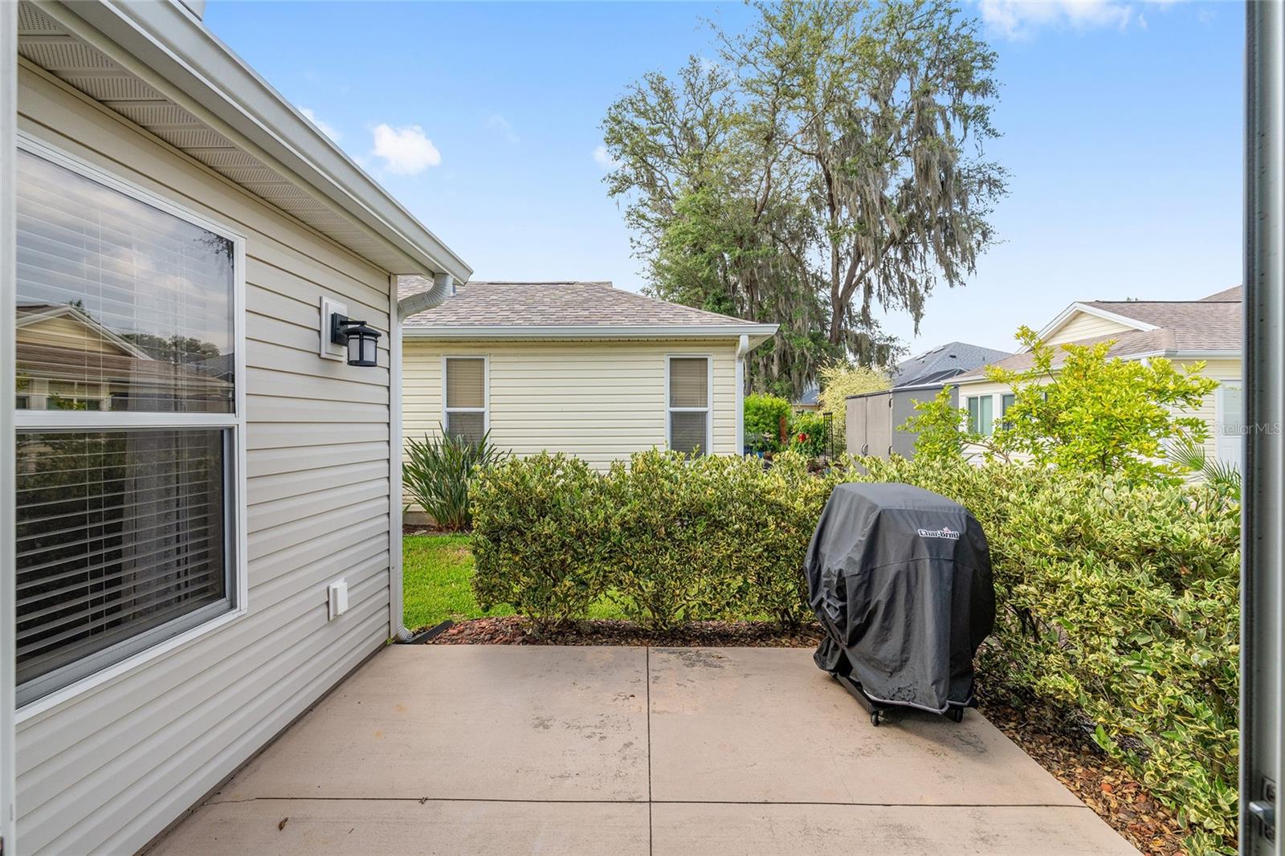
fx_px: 500
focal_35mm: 14
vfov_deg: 81.2
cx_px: 642
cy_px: 428
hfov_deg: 104.3
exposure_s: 1/500
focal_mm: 14
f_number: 8
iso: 400
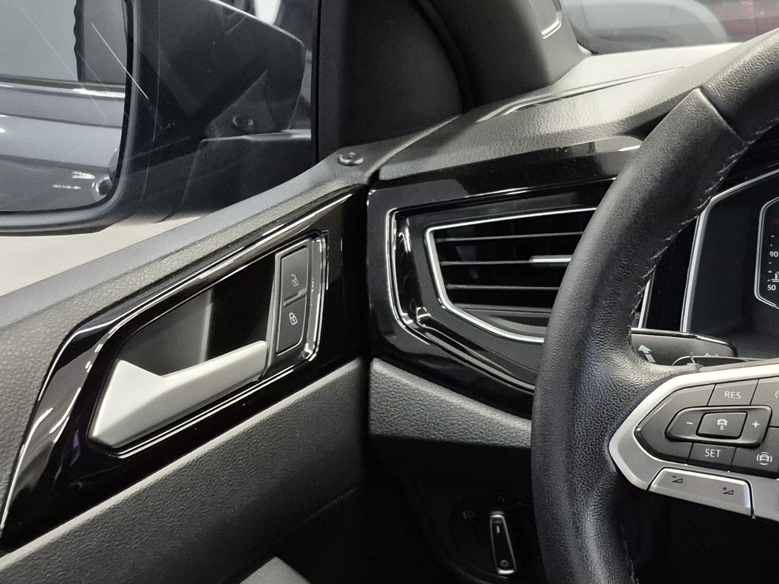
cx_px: 859
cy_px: 364
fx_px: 1283
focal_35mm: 57
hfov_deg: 30.2
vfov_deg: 25.6
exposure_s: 1/60
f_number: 1.8
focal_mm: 5.4
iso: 1250
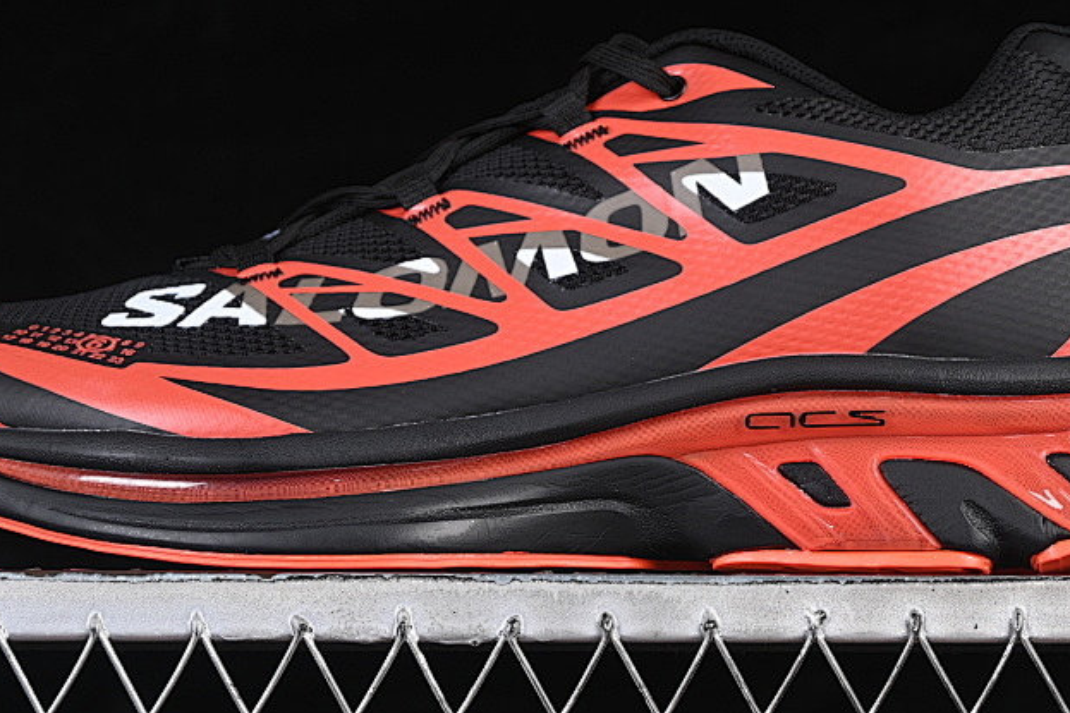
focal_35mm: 130
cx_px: 558
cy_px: 189
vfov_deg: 10.5
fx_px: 3863
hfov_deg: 15.8
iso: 160
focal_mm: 50
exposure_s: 1/60
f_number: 6.3
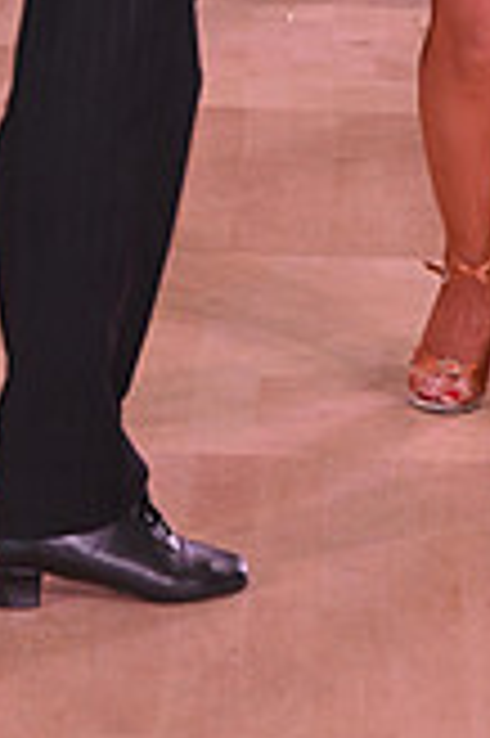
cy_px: -428
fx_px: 4194
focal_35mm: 205
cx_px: 303
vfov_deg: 9.7
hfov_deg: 6.7
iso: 1000
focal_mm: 58
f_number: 5.6
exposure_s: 1/200
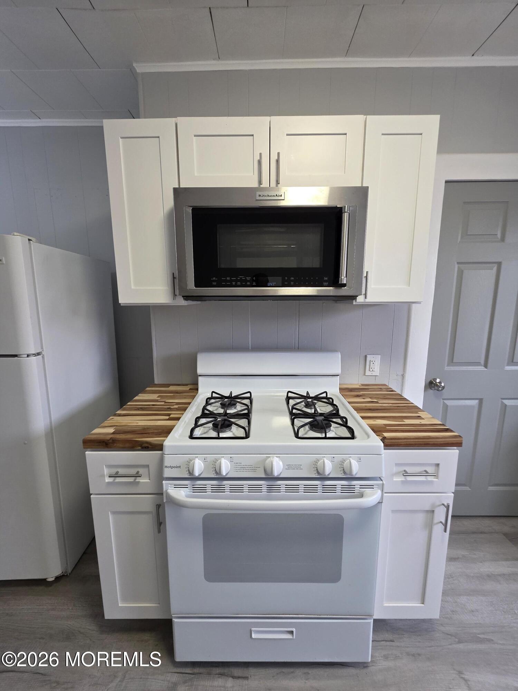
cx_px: 259
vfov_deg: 106.2
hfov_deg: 89.9
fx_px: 259
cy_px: 346
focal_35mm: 13
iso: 200
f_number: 1.9
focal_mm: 2.2
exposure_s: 1/120
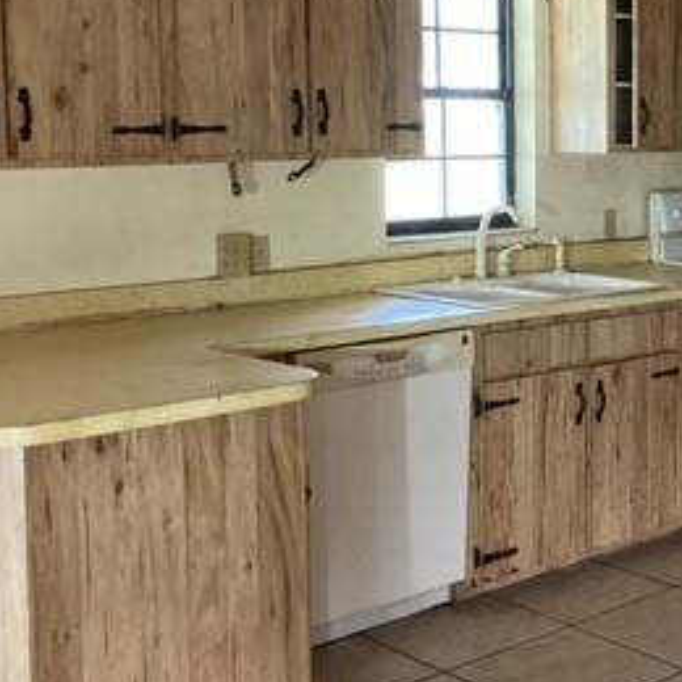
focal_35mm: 61
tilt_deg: -3.9
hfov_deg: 26.9
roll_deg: +0.2
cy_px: 233
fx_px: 1360
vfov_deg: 28.0
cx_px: 645
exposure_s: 1/30
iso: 500
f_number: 1.8
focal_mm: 3.99
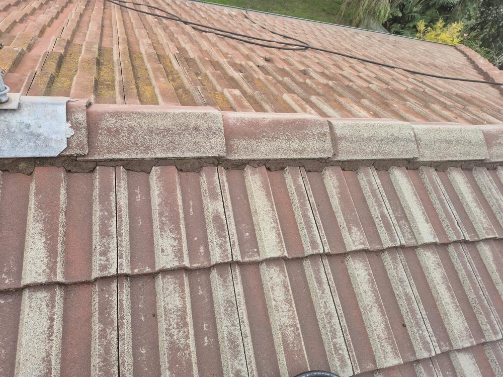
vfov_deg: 58.9
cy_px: 188
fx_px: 334
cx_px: 252
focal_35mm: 23
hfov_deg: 73.9
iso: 32
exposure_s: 1/180
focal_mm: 5.4
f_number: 1.8
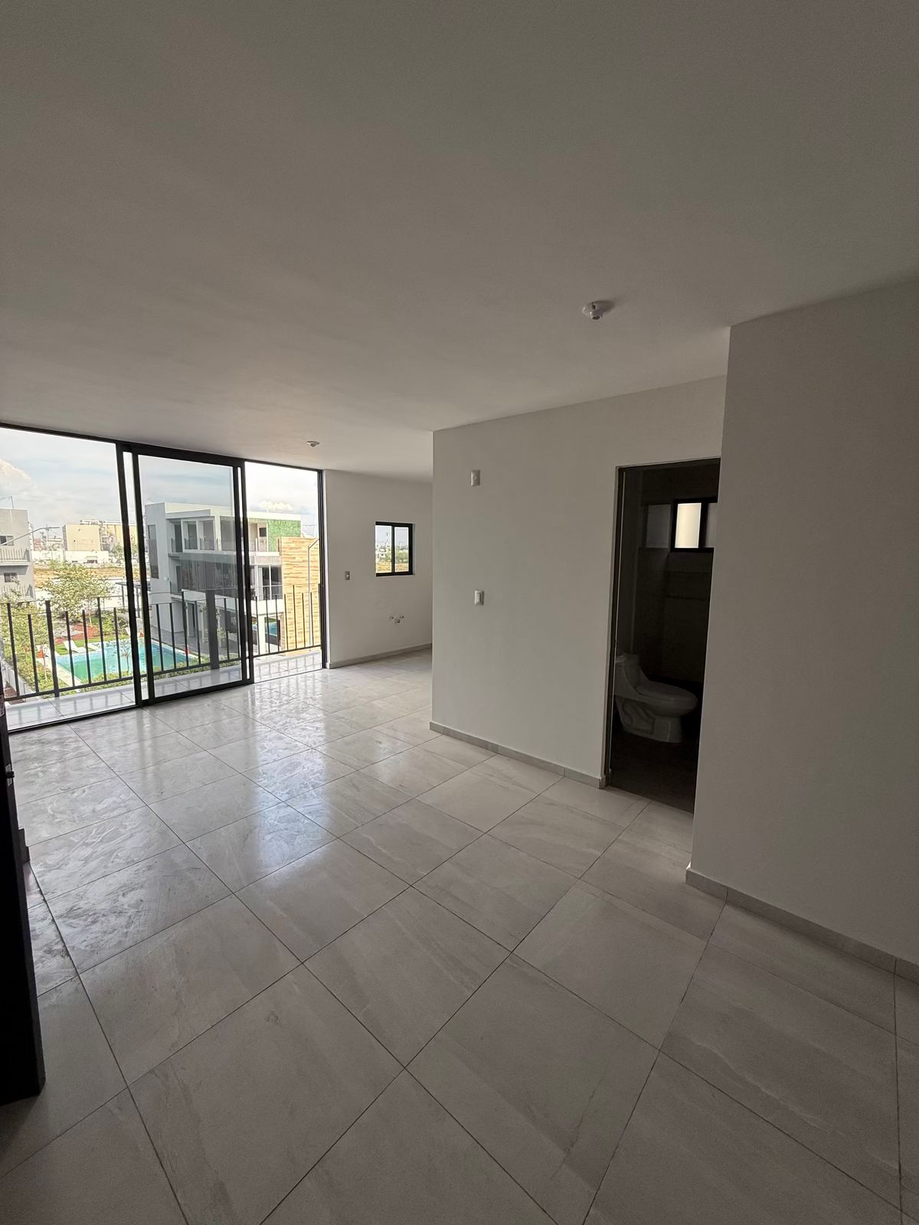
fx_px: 496
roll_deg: -1.6
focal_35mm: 14
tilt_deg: -5.4
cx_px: 460
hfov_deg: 85.7
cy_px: 612
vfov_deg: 102.1
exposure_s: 1/347
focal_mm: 2.22
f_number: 2.2
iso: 50
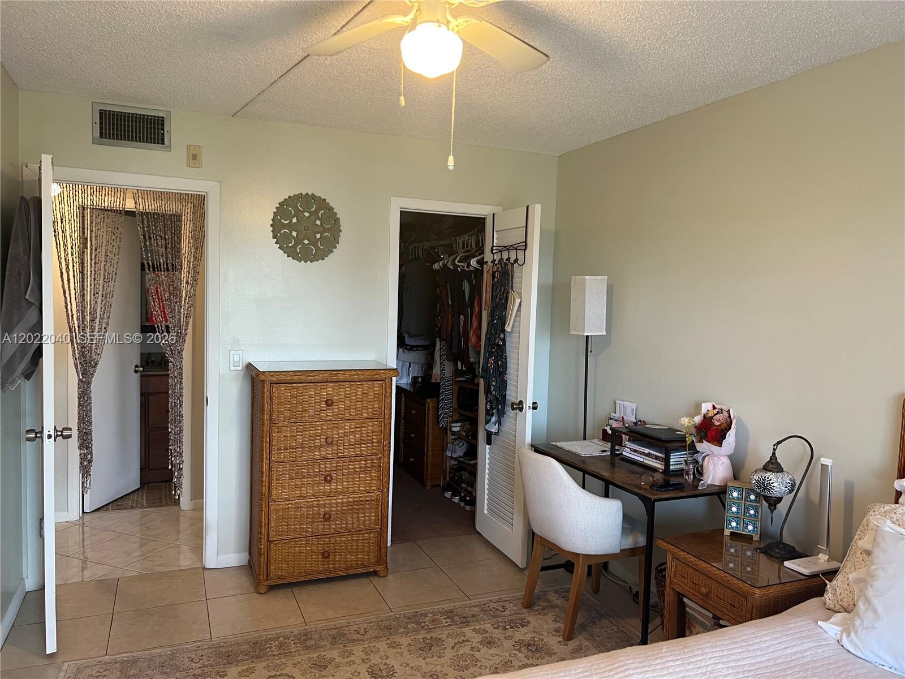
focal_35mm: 26
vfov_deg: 53.1
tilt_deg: -4.0
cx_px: 452
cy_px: 340
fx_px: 680
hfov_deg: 67.3
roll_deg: -1.5
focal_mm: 5.7
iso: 125
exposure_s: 1/60
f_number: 1.5
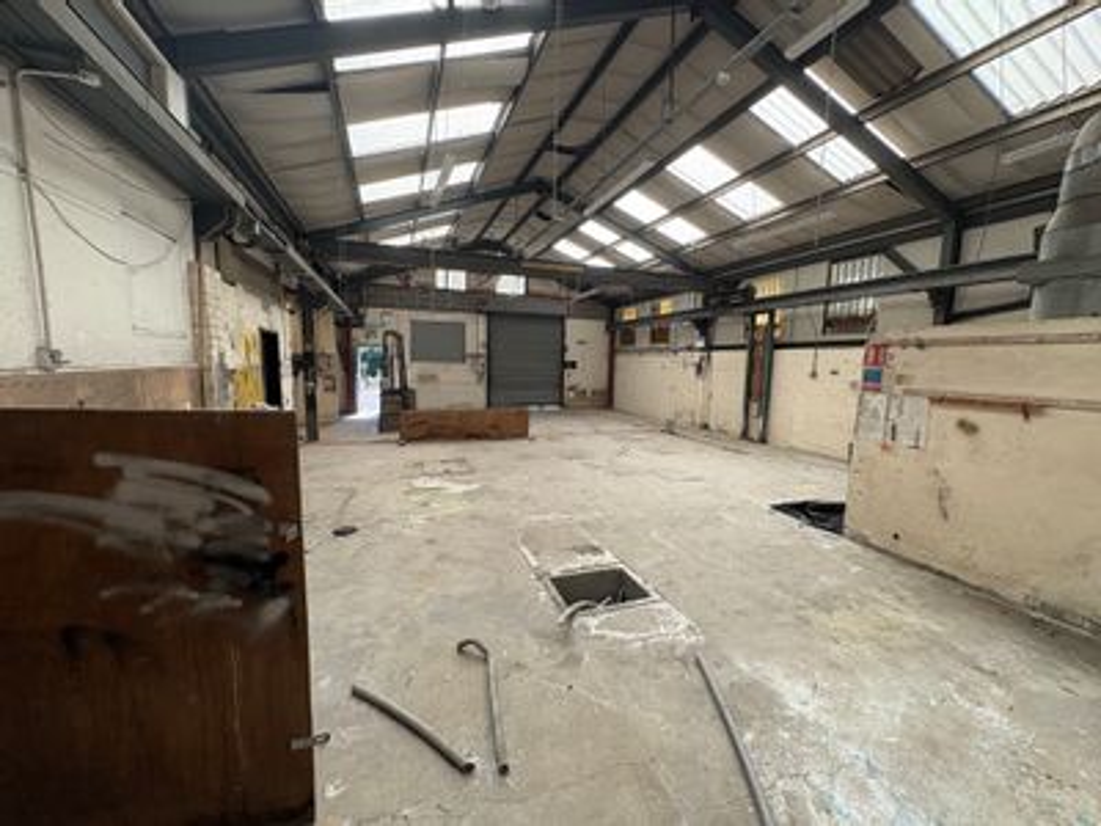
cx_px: 550
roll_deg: -0.1
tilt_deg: -4.1
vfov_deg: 85.7
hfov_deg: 102.1
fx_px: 445
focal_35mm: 14
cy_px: 413
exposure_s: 1/217
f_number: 2.2
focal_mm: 2.22
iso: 64
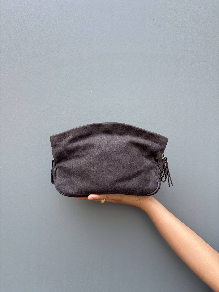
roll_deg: +1.0
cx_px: 110
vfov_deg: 67.3
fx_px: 219
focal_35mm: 26
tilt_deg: +5.7
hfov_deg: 53.1
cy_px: 146
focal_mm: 5.96
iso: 50
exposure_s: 1/421
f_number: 1.6
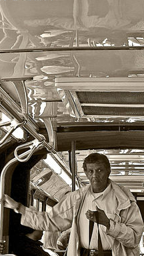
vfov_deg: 18.7
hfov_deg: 10.6
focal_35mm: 114
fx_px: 775
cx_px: 101
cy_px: 179
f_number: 5.6
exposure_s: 1/40
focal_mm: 31
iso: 200
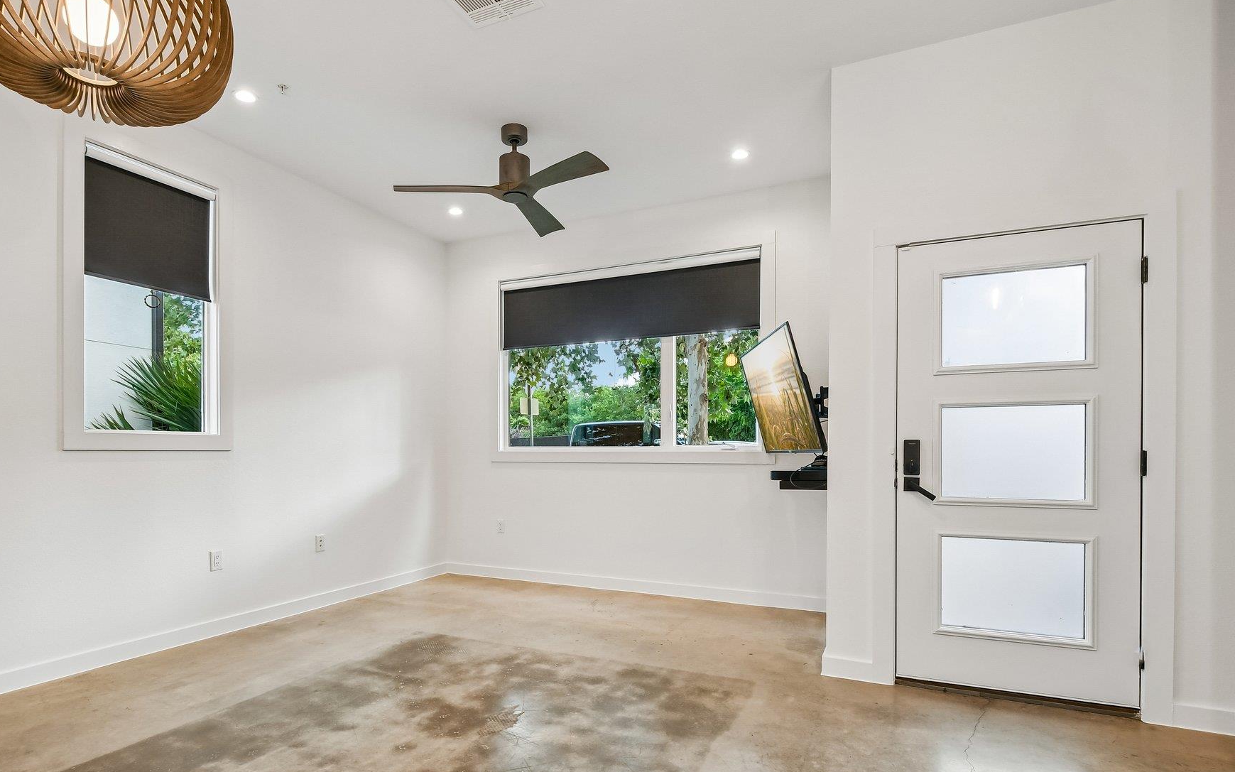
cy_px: 409
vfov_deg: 64.9
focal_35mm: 18
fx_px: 606
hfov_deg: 91.0
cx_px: 582
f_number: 8
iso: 400
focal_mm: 10
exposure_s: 1/30
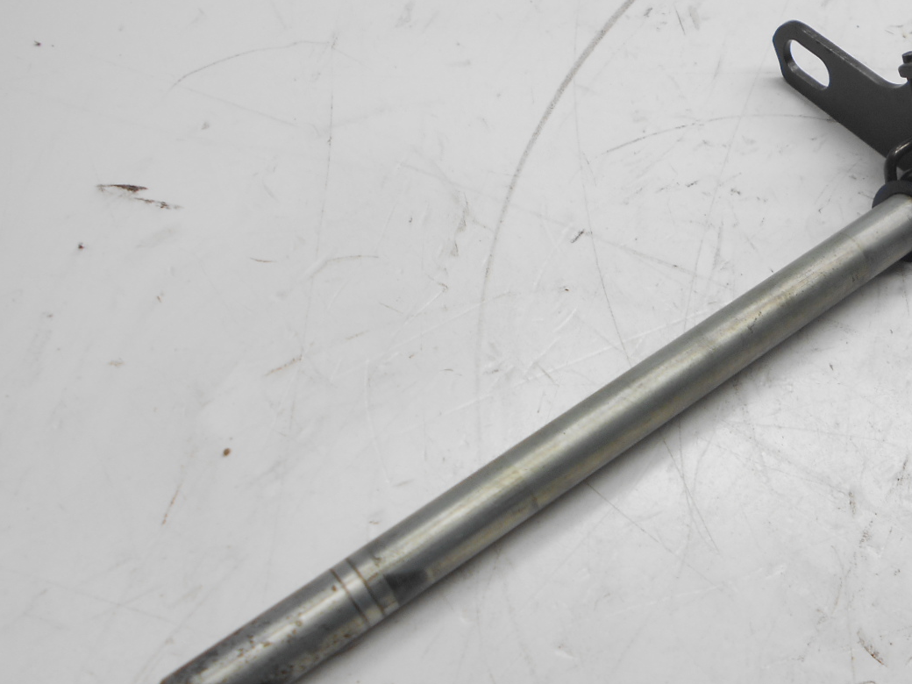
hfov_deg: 45.5
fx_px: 1054
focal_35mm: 40
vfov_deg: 35.9
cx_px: 664
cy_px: 367
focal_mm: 4.6
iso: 80
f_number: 3.2
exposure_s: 1/60
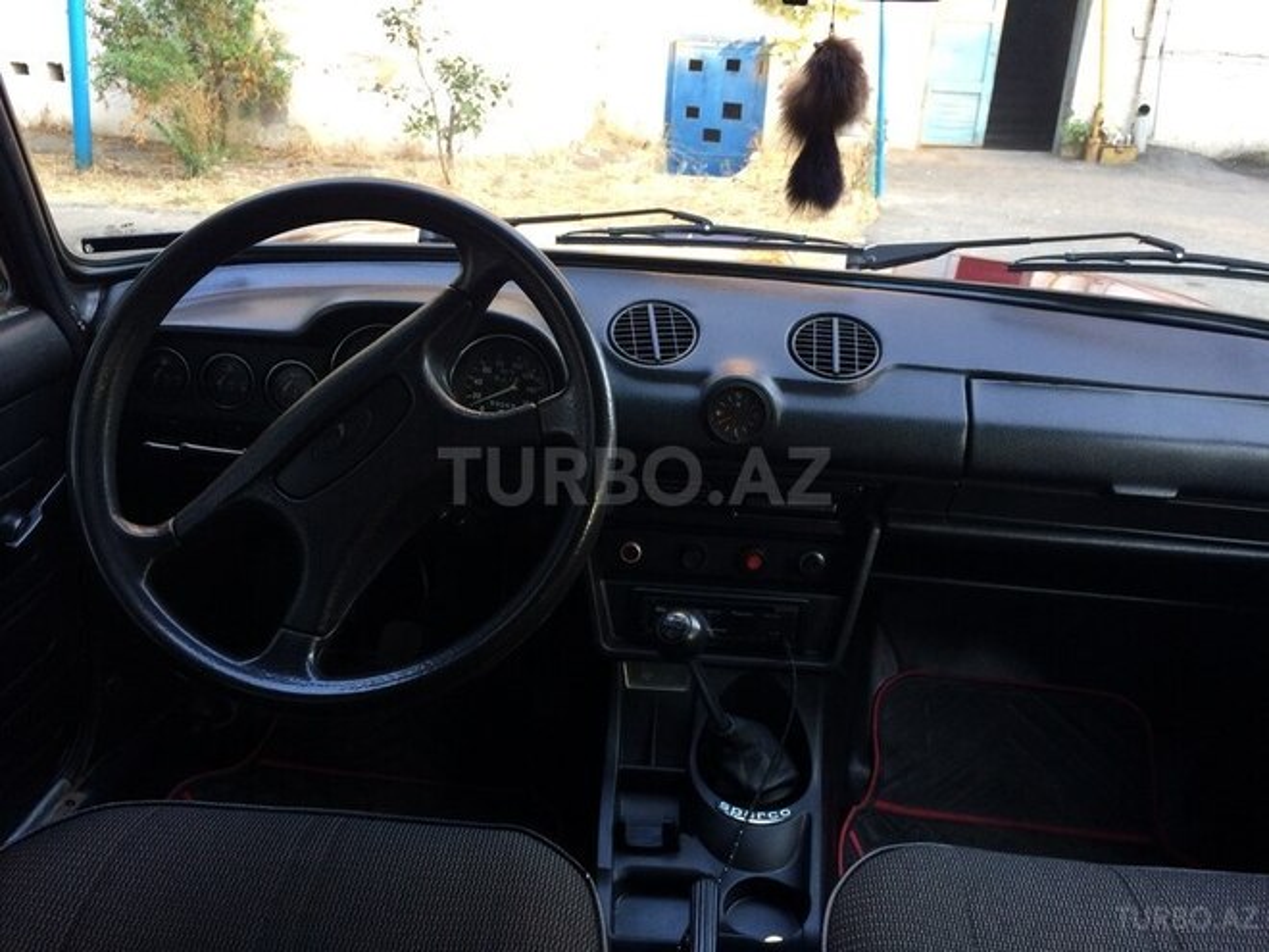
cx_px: 634
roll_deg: -2.0
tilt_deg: -21.9
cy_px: 476
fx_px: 1063
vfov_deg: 48.2
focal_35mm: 29
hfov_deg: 61.7
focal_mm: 4.15
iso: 100
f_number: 2.2
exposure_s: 1/33
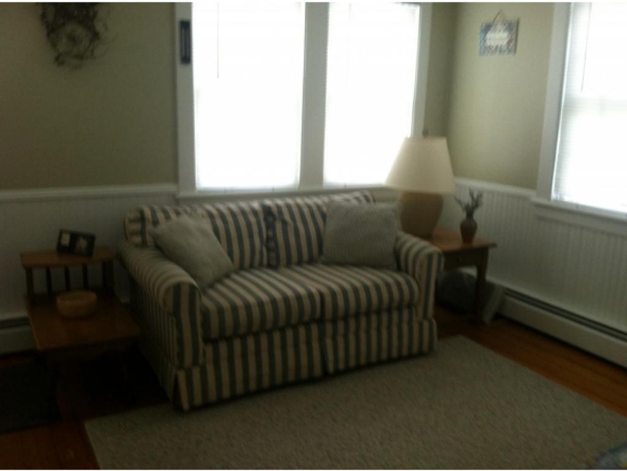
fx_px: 634
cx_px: 314
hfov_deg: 52.6
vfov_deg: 40.7
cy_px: 236
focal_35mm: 35
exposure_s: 1/17
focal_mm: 3.85
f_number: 2.8
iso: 160
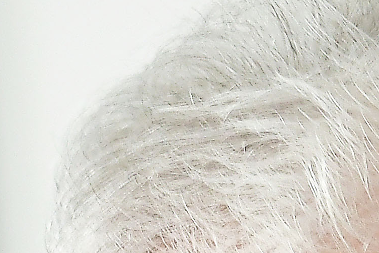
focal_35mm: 776
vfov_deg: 1.8
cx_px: 1278
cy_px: 832
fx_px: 8169
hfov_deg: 2.6
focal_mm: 70
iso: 640
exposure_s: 1/40
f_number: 5.6
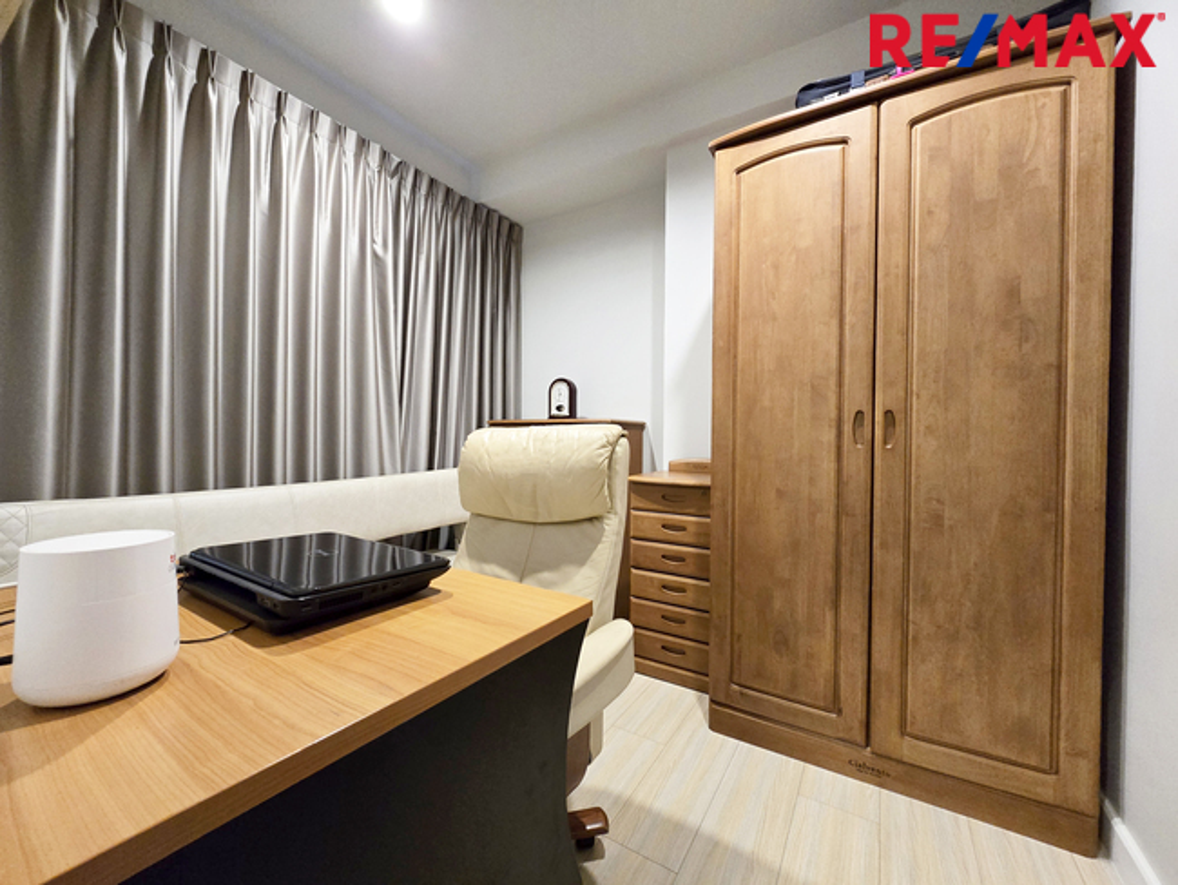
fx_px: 443
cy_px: 442
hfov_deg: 106.2
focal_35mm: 13
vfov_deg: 90.0
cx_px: 589
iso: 800
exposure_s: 1/50
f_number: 2.2
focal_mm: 2.2
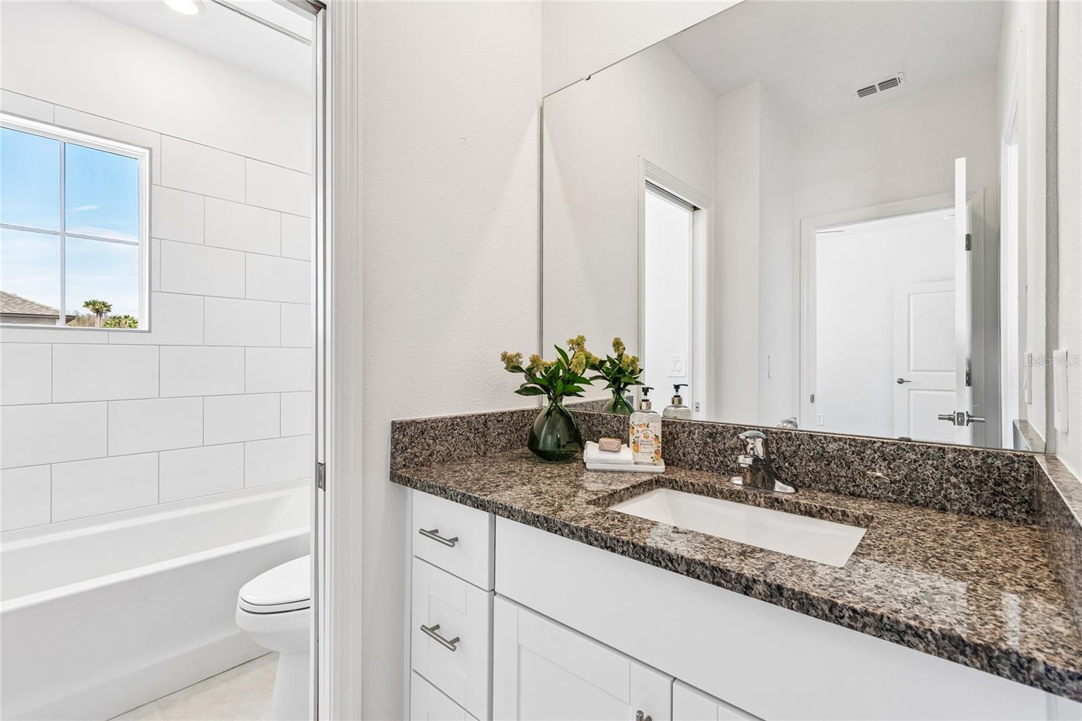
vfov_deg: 77.3
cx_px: 541
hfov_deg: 100.4
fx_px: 451
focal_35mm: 15
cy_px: 360
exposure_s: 1/4
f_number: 7.1
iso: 100
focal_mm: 10
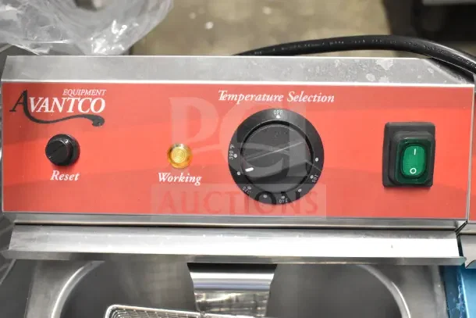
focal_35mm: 44
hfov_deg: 45.0
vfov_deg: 30.9
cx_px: 238
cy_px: 159
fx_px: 575
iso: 6400
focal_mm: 29
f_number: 4.2
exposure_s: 1/60
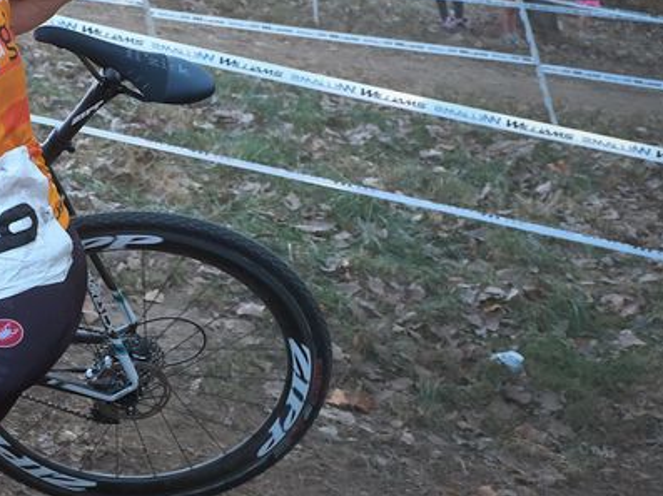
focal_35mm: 77
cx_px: -102
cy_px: 240
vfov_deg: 19.1
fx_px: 1473
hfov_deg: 23.5
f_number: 5.6
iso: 4000
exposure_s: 1/800
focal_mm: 20.6
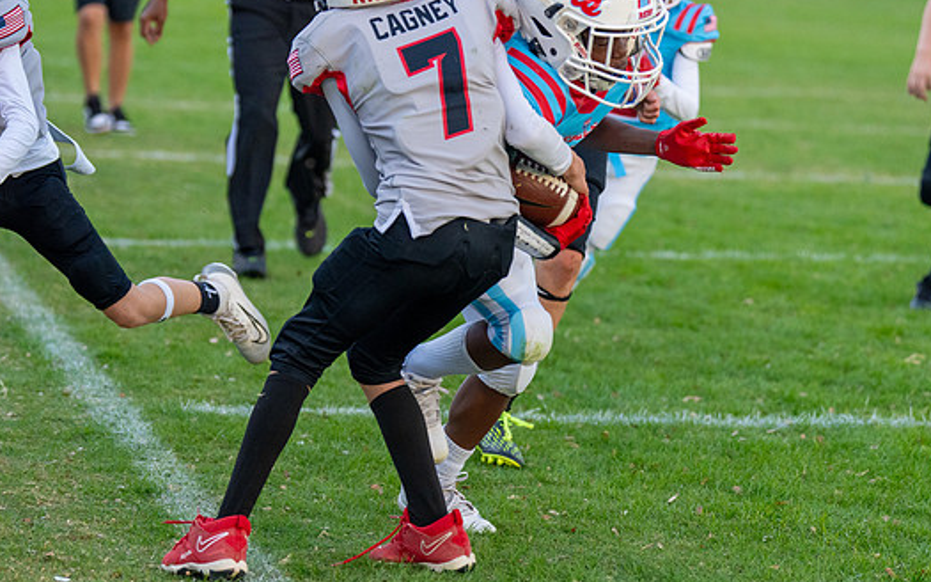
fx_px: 4059
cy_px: 362
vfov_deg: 8.2
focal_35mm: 160
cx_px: 503
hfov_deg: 13.1
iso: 1000
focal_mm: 100
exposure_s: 1/1250
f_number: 2.8
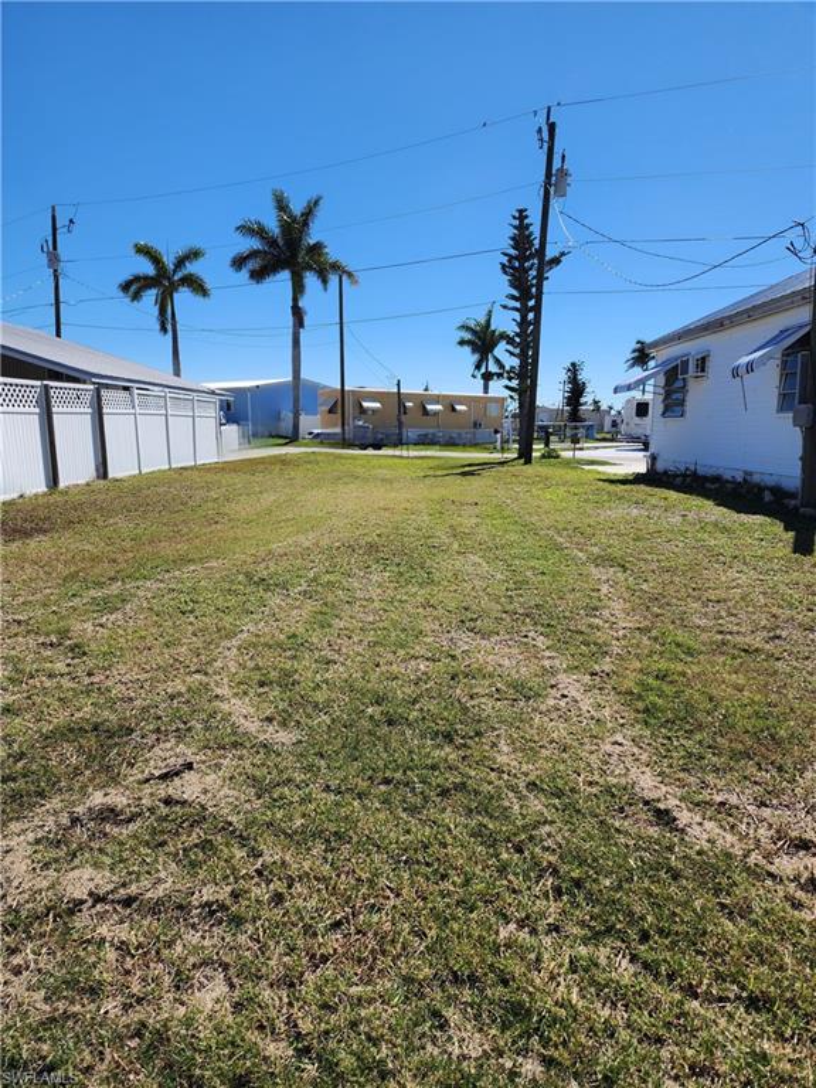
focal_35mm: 23
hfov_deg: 58.9
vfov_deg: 73.9
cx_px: 408
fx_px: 723
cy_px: 544
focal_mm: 6.4
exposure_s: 1/1667
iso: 12
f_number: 1.8
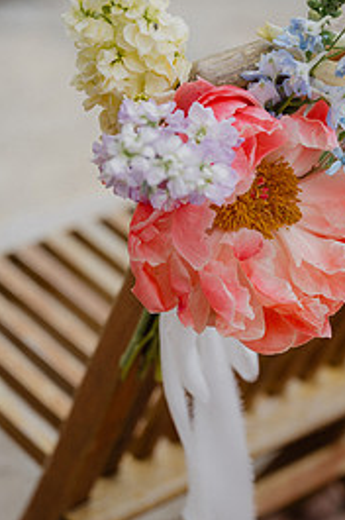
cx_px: 243
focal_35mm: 119
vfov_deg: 17.2
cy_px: 247
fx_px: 1715
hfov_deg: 11.5
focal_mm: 70
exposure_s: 1/800
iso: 90
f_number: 2.8
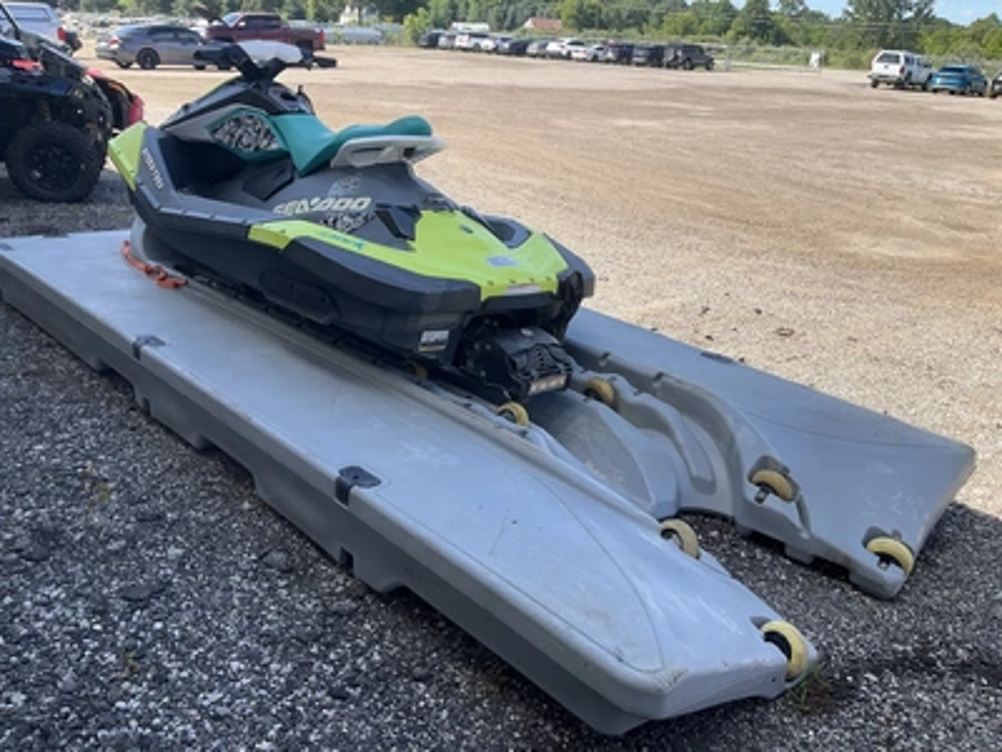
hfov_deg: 61.7
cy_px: 376
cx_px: 501
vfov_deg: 48.2
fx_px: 839
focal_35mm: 29
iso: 25
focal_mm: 3
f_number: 1.8
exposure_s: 1/709
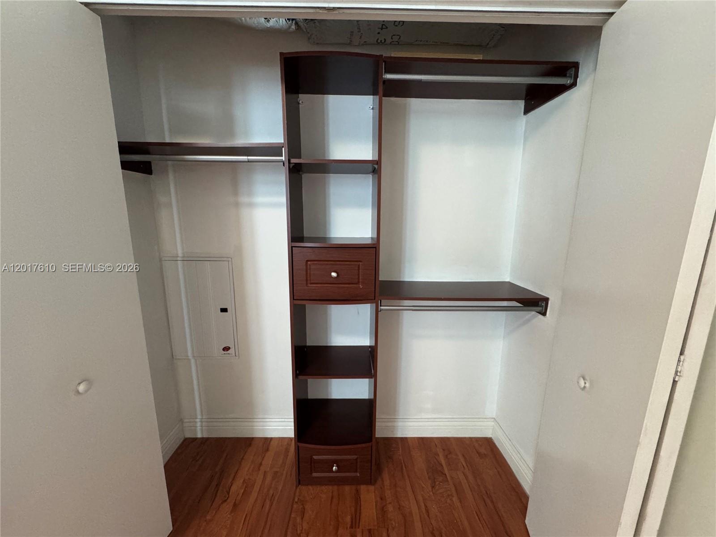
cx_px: 358
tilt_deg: -11.5
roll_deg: -0.1
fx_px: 290
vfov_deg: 85.7
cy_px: 268
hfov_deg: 102.1
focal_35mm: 14
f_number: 2.2
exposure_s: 1/60
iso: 640
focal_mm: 2.22
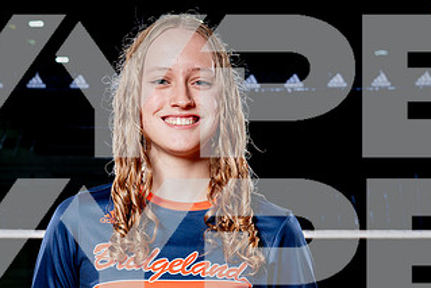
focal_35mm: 90
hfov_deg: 22.6
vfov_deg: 15.1
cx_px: 178
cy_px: 251
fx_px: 1078
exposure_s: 1/250
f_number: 6.3
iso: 400
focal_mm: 49
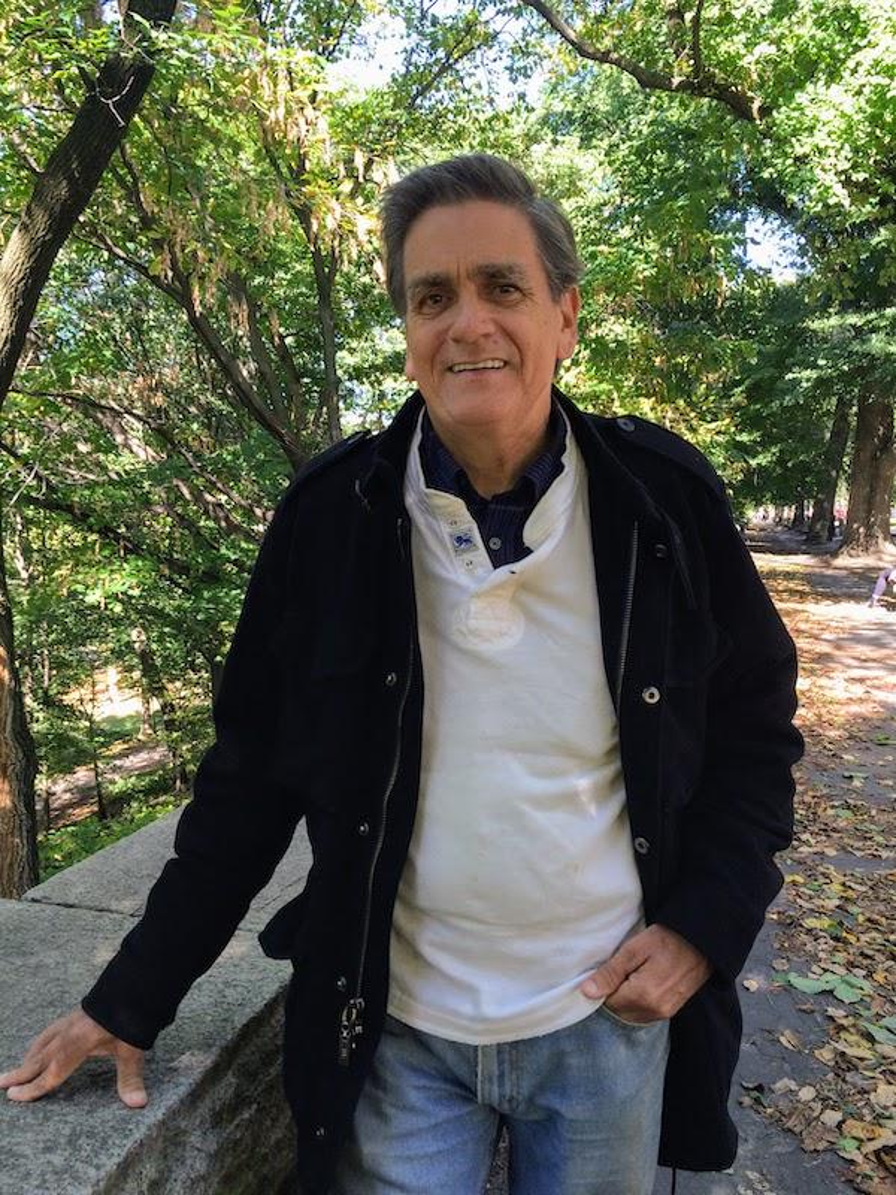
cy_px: 598
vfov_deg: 61.7
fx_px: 1001
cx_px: 448
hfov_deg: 48.2
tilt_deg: -6.1
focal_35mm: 29
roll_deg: +0.5
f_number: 2.2
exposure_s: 1/120
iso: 40
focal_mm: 4.15
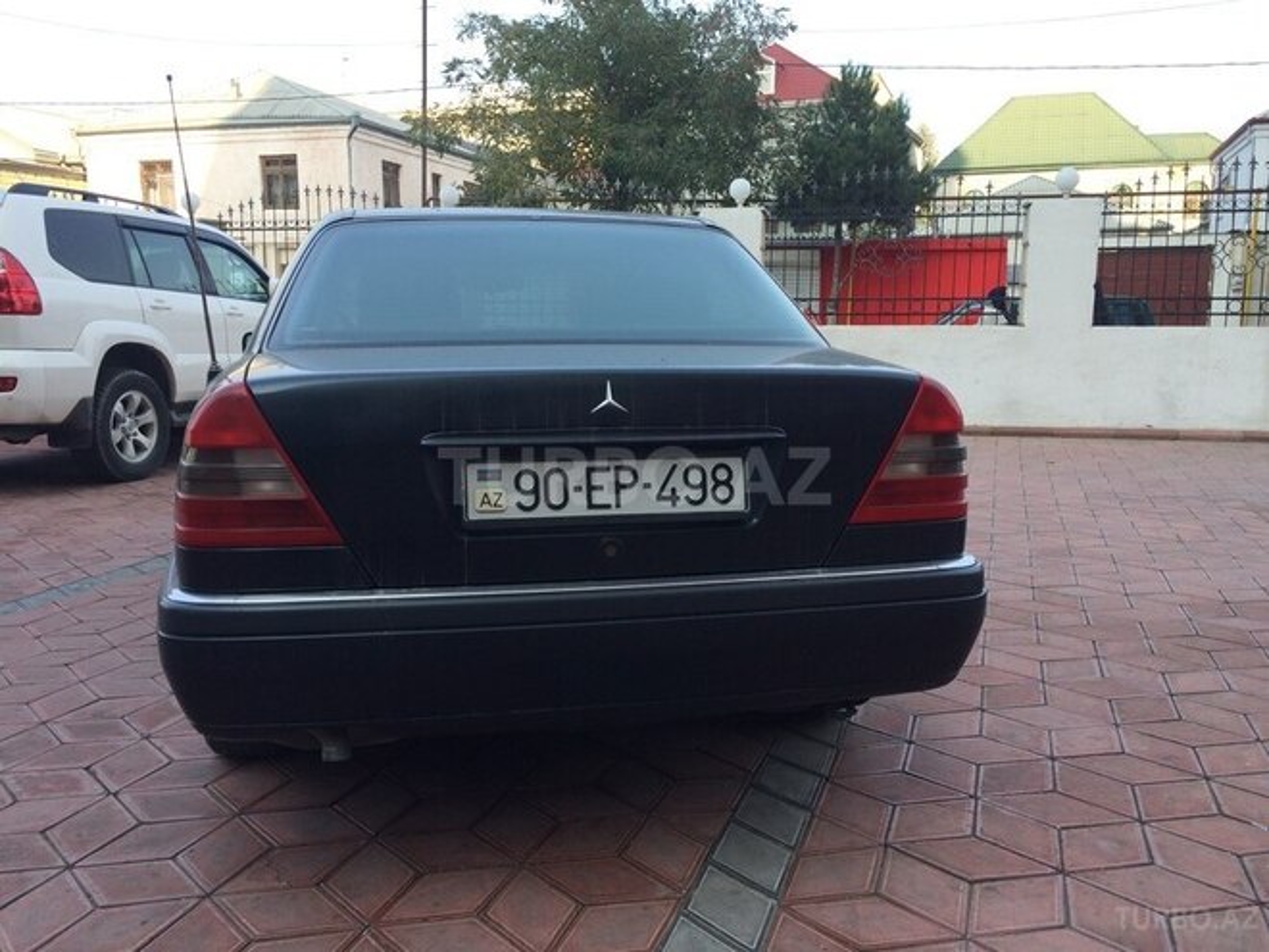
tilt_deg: -9.8
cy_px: 476
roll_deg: +0.5
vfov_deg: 48.2
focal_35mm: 29
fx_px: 1063
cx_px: 634
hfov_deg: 61.7
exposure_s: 1/466
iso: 32
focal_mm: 4.15
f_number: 2.2
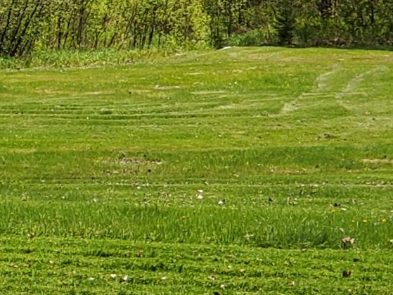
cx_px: -196
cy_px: 73
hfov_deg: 7.0
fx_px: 3167
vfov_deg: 5.3
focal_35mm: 279
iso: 50
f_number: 2.4
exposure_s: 1/565
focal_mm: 6
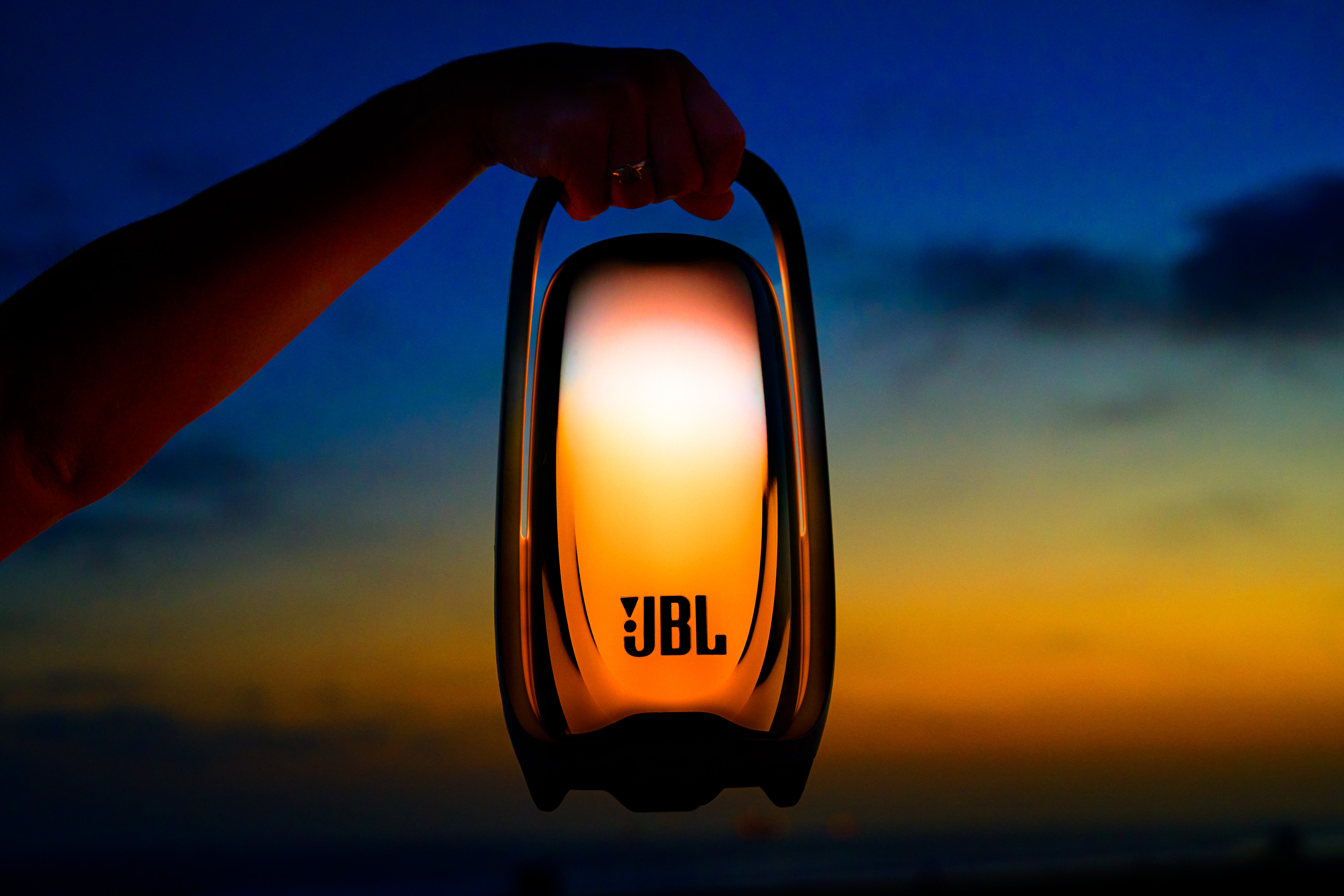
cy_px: 448
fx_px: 1829
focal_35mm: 49
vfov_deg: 27.5
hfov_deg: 40.3
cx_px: 672
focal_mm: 49
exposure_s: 1/250
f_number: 4.5
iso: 1600
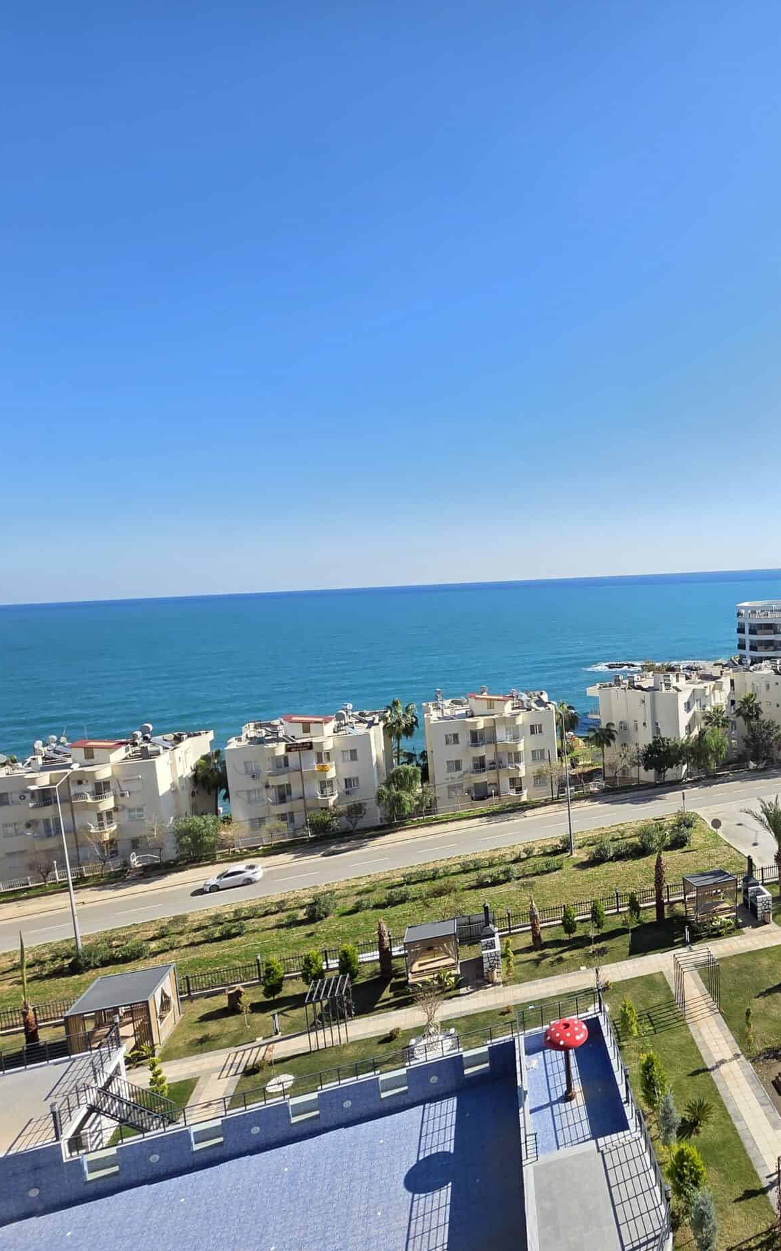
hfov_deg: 56.0
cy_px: 644
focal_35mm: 19
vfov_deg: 88.0
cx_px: 665
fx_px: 647
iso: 40
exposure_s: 1/1314
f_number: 1.9
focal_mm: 2.2
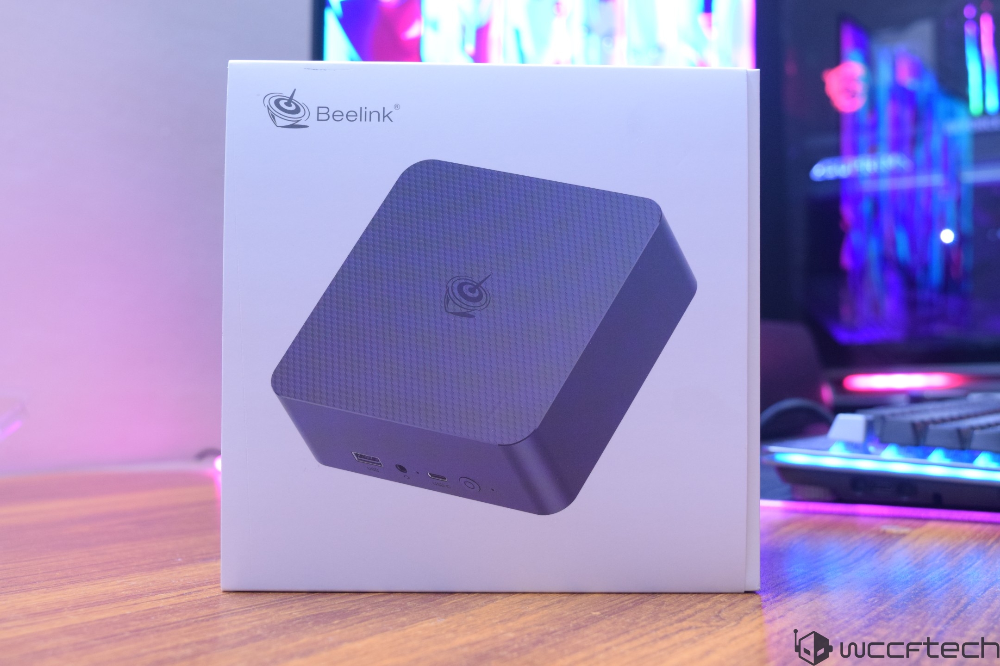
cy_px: 333
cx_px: 500
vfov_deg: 28.1
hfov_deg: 41.1
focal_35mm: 48
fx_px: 1333
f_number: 7.1
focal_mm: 32
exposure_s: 1/8
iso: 1600
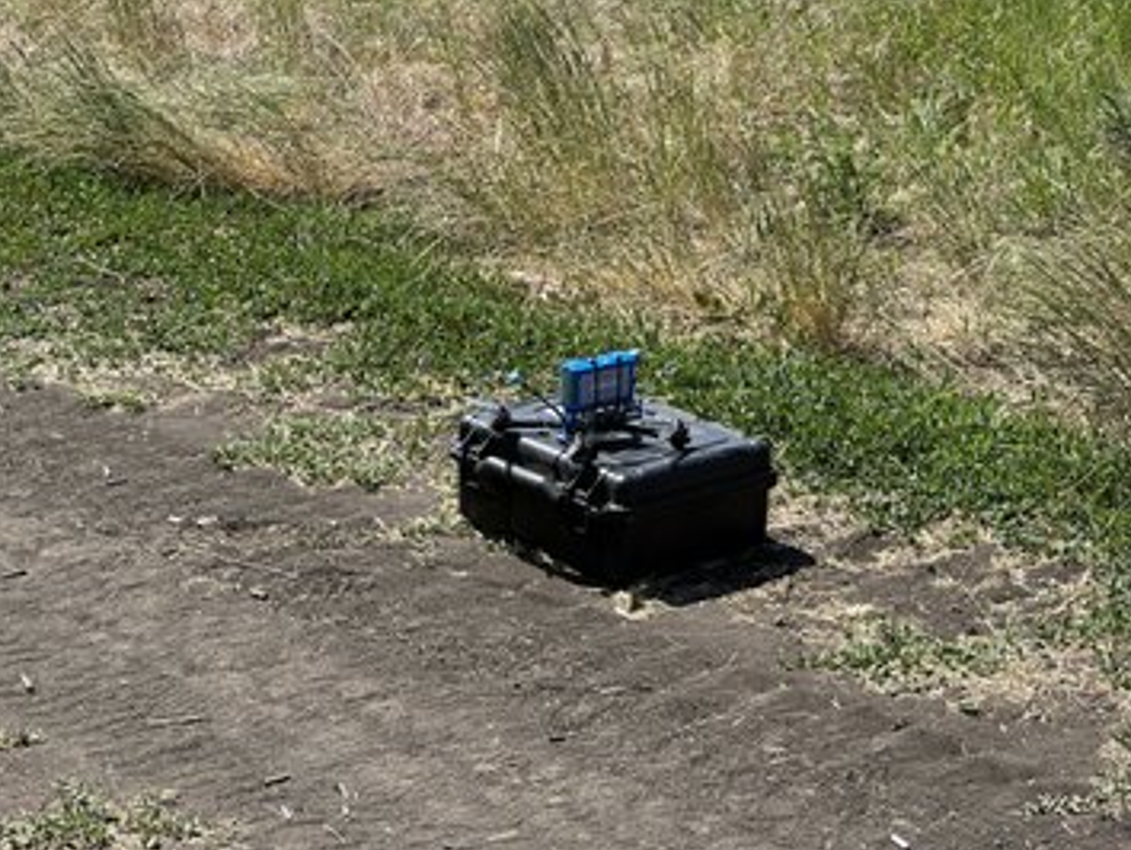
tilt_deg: -18.8
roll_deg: +1.4
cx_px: 559
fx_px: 2844
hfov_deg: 22.5
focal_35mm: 87
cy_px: 460
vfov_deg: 17.0
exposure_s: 1/541
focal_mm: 9
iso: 32
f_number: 2.8
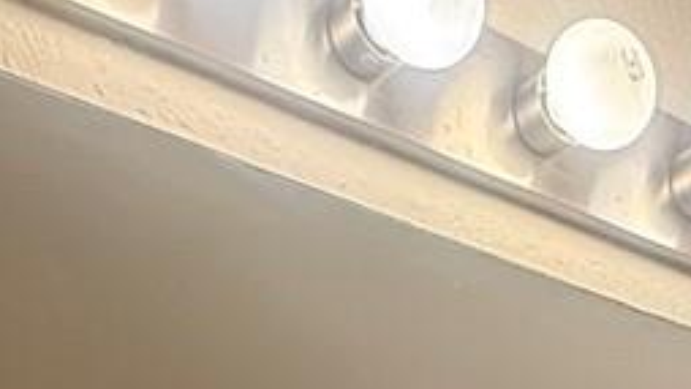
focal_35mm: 96
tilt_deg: -4.0
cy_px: 1238
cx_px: 868
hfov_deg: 20.5
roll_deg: +1.6
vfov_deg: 9.4
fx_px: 1759
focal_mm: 2.22
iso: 320
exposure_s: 1/120
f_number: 2.2
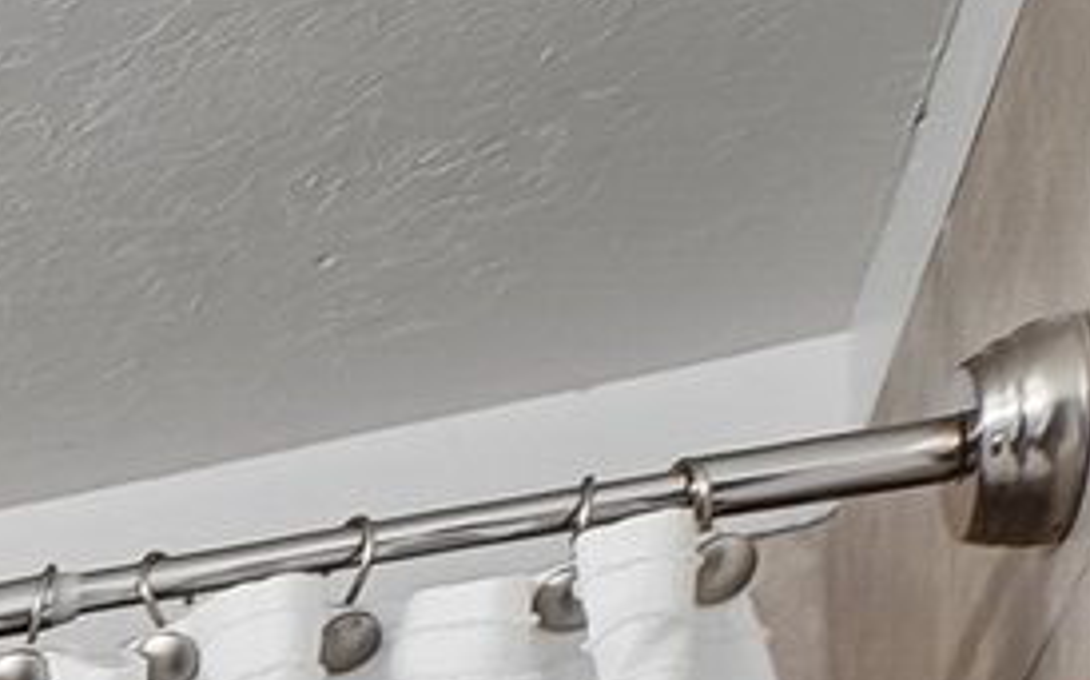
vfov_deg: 8.1
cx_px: -2451
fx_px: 3623
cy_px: 2436
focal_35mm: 122
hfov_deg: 10.3
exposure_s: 1/13
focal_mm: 16
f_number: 8
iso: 400
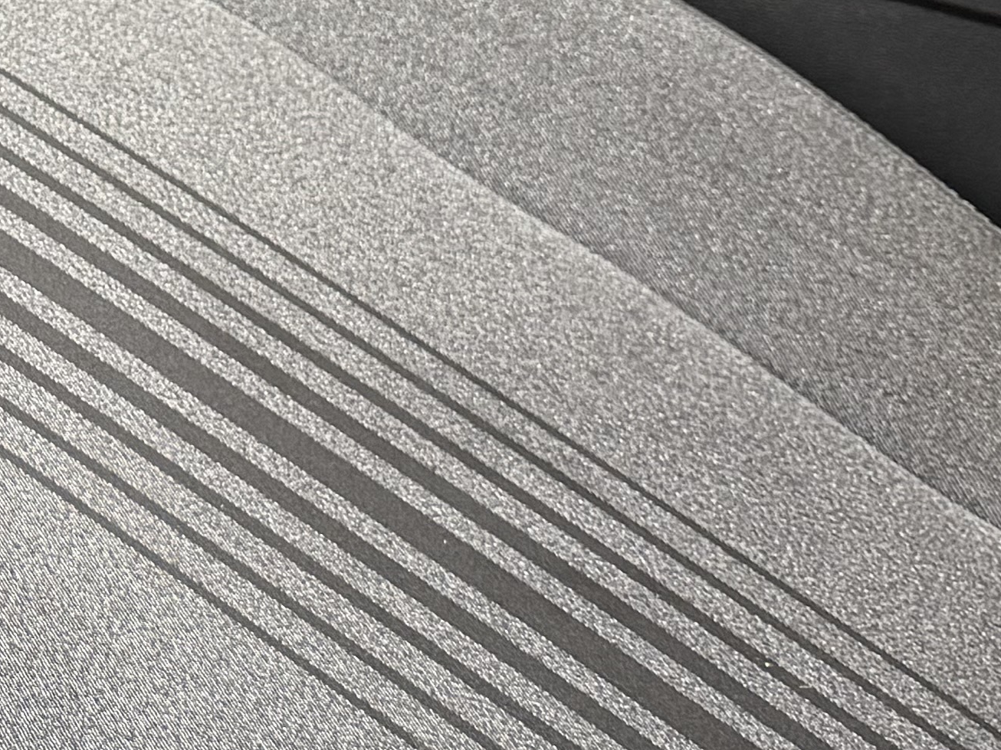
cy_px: -260
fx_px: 3036
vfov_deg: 13.5
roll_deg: -7.0
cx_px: -575
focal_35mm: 105
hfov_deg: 16.7
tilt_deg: -28.7
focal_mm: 6.76
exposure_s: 1/95
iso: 200
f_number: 1.78
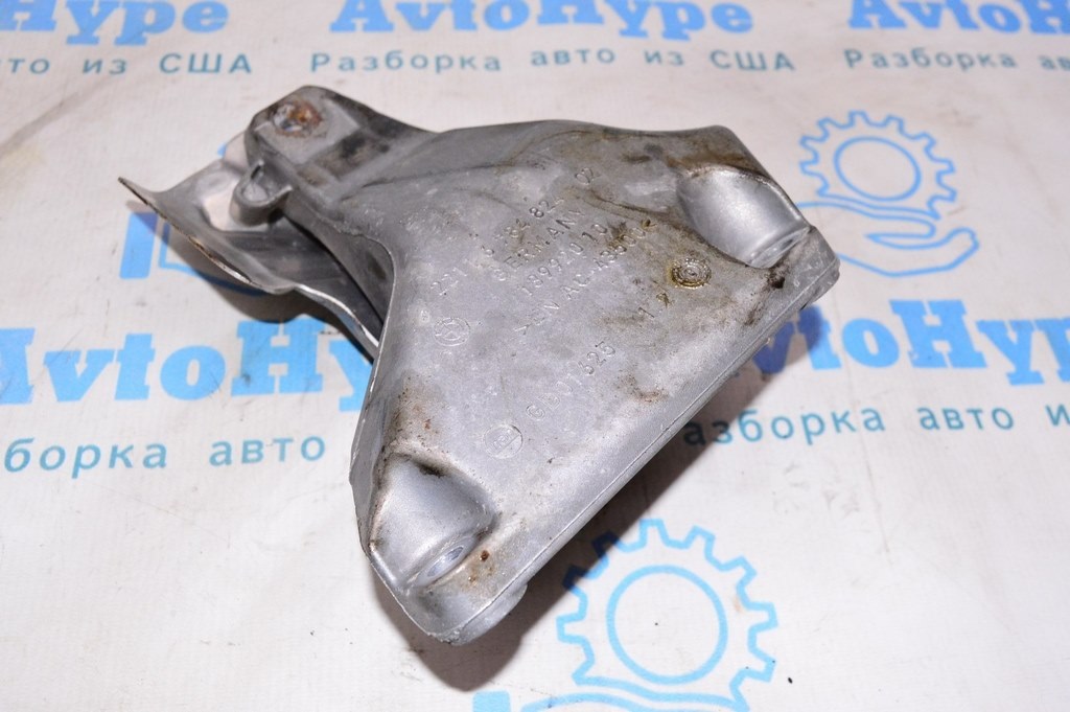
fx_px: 1025
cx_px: 535
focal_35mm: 34
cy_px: 356
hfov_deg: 55.1
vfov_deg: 38.3
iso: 1600
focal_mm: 23
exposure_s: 1/200
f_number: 8
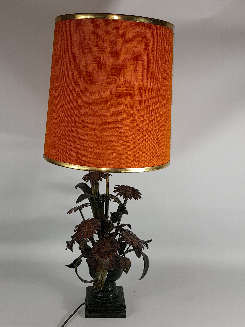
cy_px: 164
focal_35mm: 26
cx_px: 122
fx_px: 245
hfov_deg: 53.1
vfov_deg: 67.3
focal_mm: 4.2
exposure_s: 1/100
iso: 64
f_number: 1.7
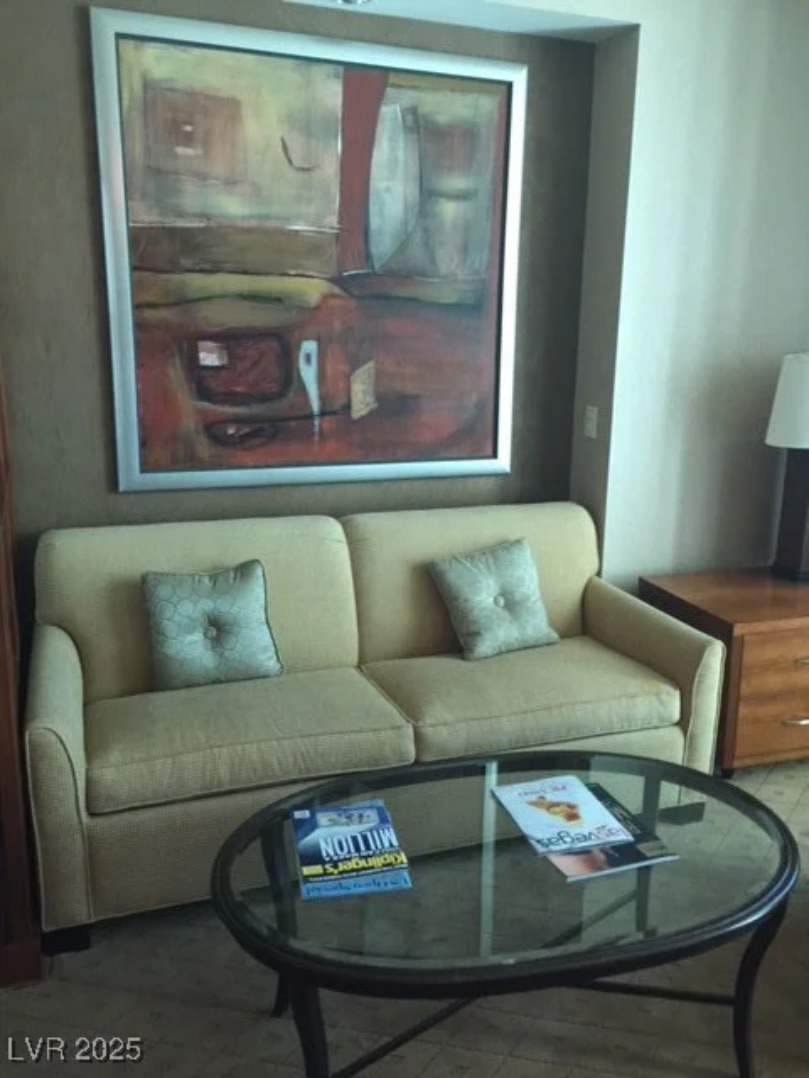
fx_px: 904
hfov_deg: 48.2
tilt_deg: -13.7
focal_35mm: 29
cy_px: 539
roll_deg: -1.4
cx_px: 404
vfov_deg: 61.7
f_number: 2.2
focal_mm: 4.15
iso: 100
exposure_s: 1/15
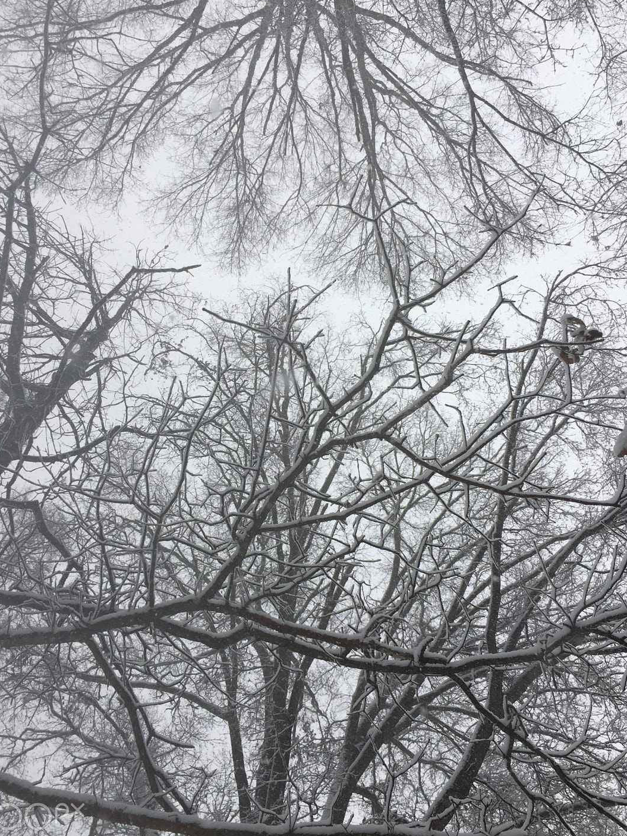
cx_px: 294
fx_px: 797
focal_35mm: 33
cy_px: 419
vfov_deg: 55.3
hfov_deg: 42.9
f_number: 2.2
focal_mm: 4.15
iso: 25
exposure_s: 1/384
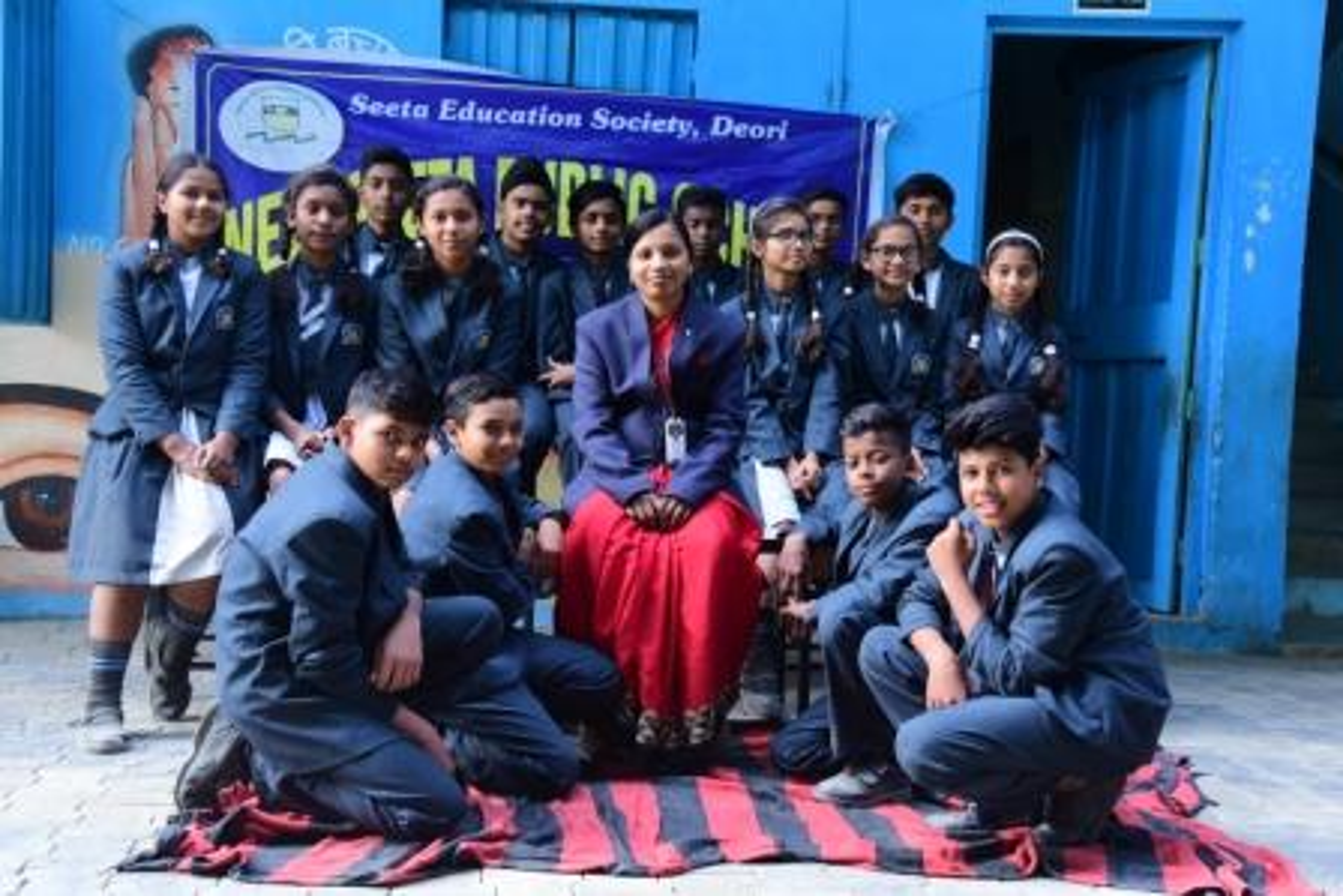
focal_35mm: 48
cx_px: 672
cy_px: 448
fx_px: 1791
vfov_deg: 28.1
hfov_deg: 41.1
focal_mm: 48
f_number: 5.6
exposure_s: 1/125
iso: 500
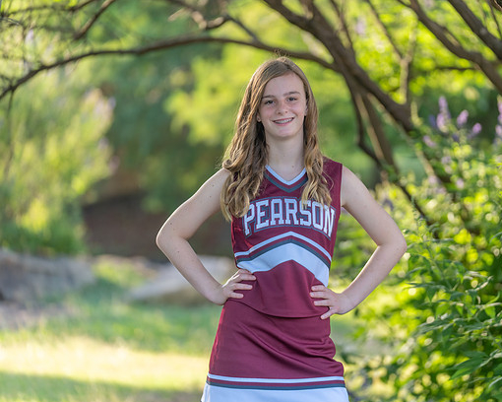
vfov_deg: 9.8
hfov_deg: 12.2
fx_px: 2347
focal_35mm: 158
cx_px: 298
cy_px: 198
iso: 250
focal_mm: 138
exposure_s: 1/320
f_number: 2.8
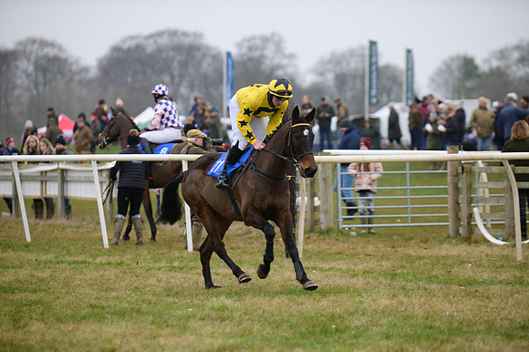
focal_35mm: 210
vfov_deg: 6.5
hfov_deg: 9.8
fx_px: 3084
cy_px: 176
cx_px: 264
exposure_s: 1/400
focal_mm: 210
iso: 1250
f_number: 4
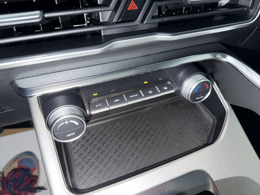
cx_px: 130
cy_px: 98
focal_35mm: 24
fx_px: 180
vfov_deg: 56.8
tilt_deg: -45.1
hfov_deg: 71.6
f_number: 1.78
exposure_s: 1/7
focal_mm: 6.76
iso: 64
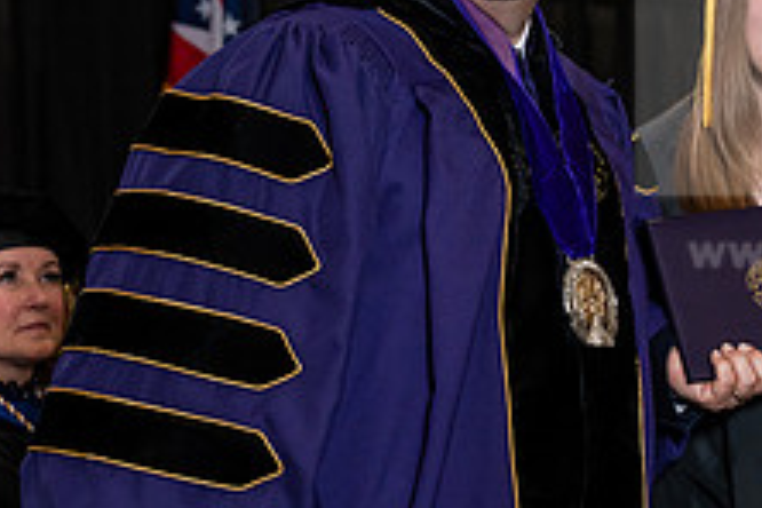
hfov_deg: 11.2
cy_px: 324
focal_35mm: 183
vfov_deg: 7.5
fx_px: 3873
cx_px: 532
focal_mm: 70
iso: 1250
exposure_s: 1/200
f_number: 5
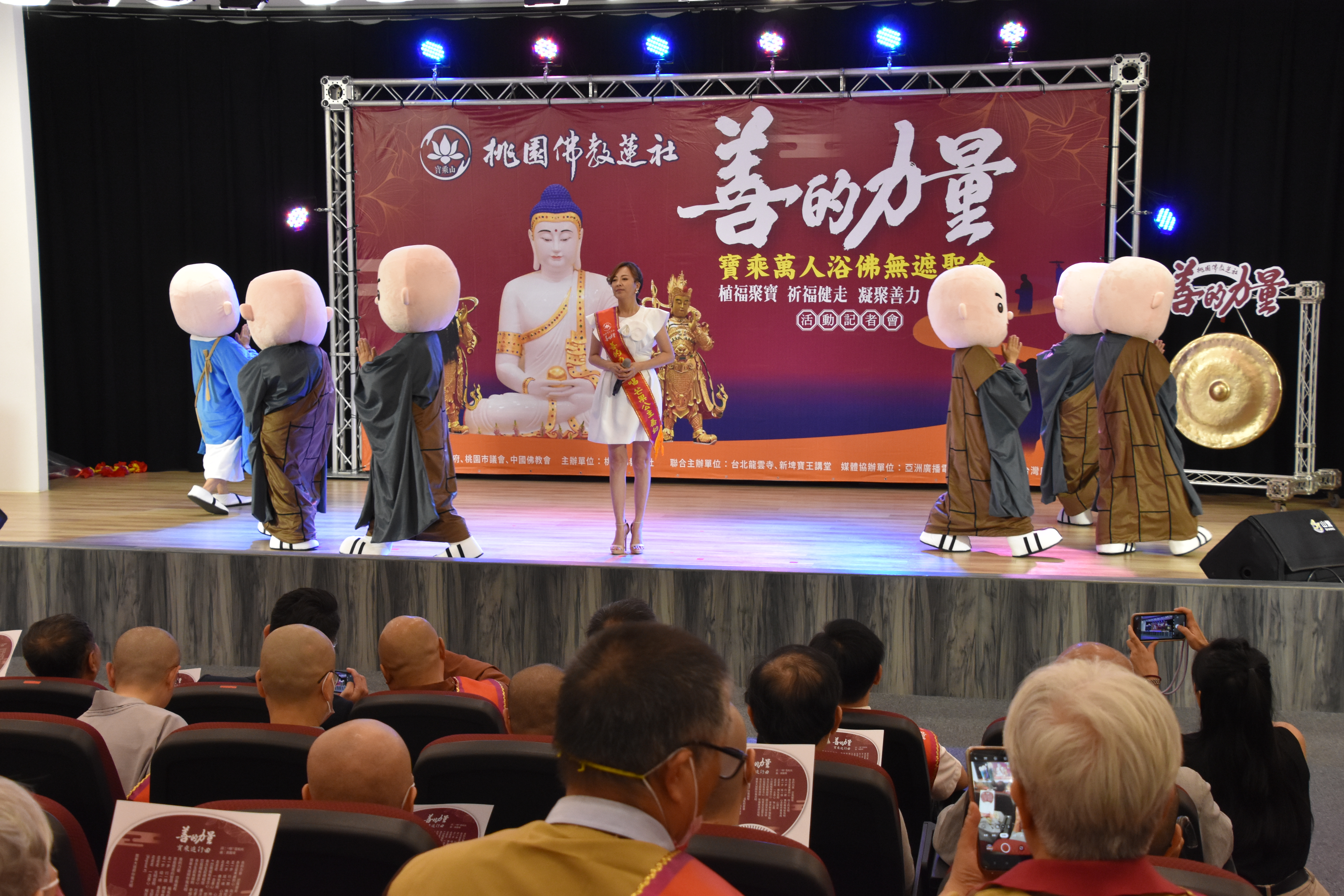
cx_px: 672
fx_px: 1680
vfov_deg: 29.9
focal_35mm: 45
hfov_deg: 43.6
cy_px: 448
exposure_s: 1/125
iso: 1600
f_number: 5.6
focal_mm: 30
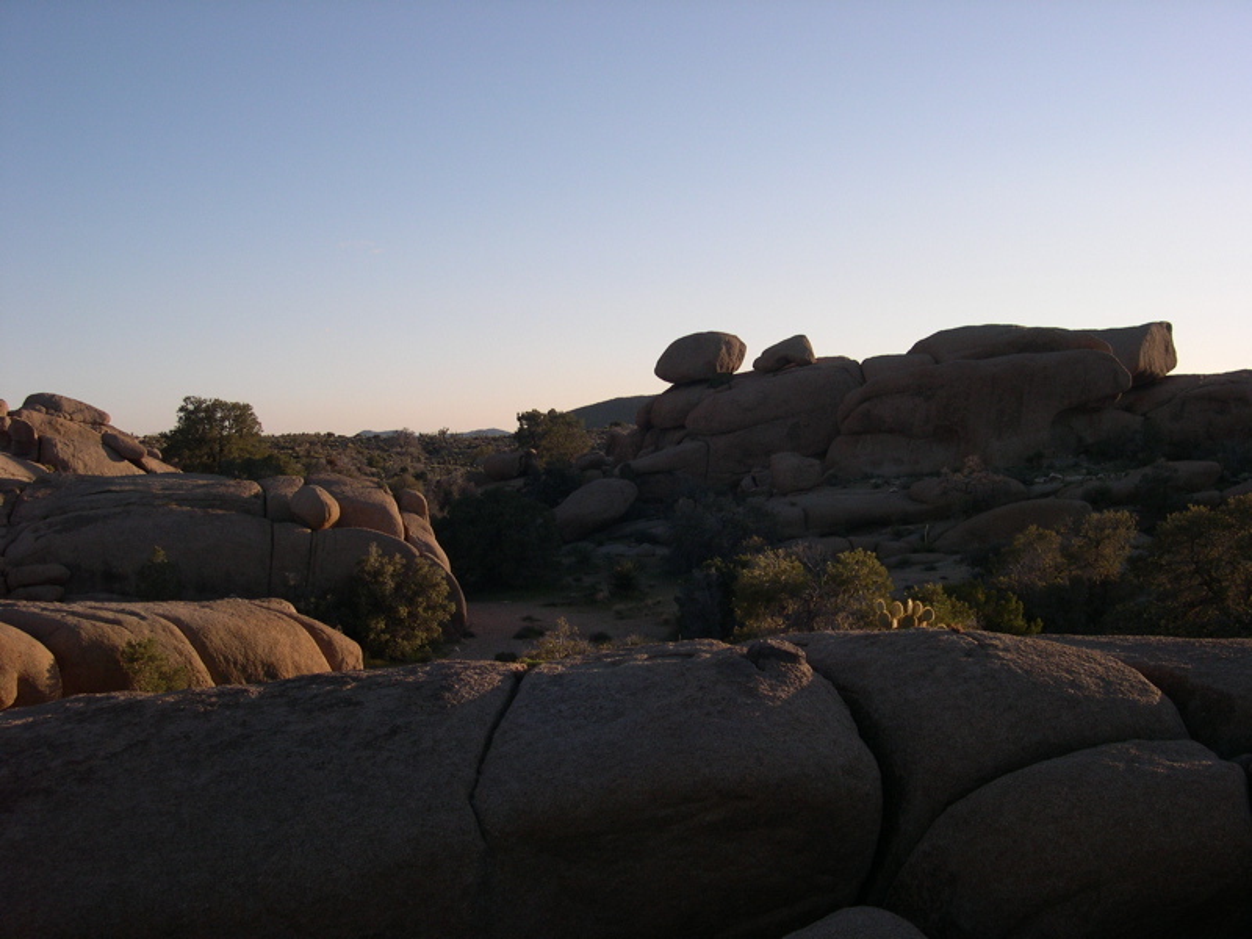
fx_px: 1374
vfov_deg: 37.7
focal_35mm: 38
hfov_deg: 49.0
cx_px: 626
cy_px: 470
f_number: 7.6
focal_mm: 8
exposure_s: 1/150
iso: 100
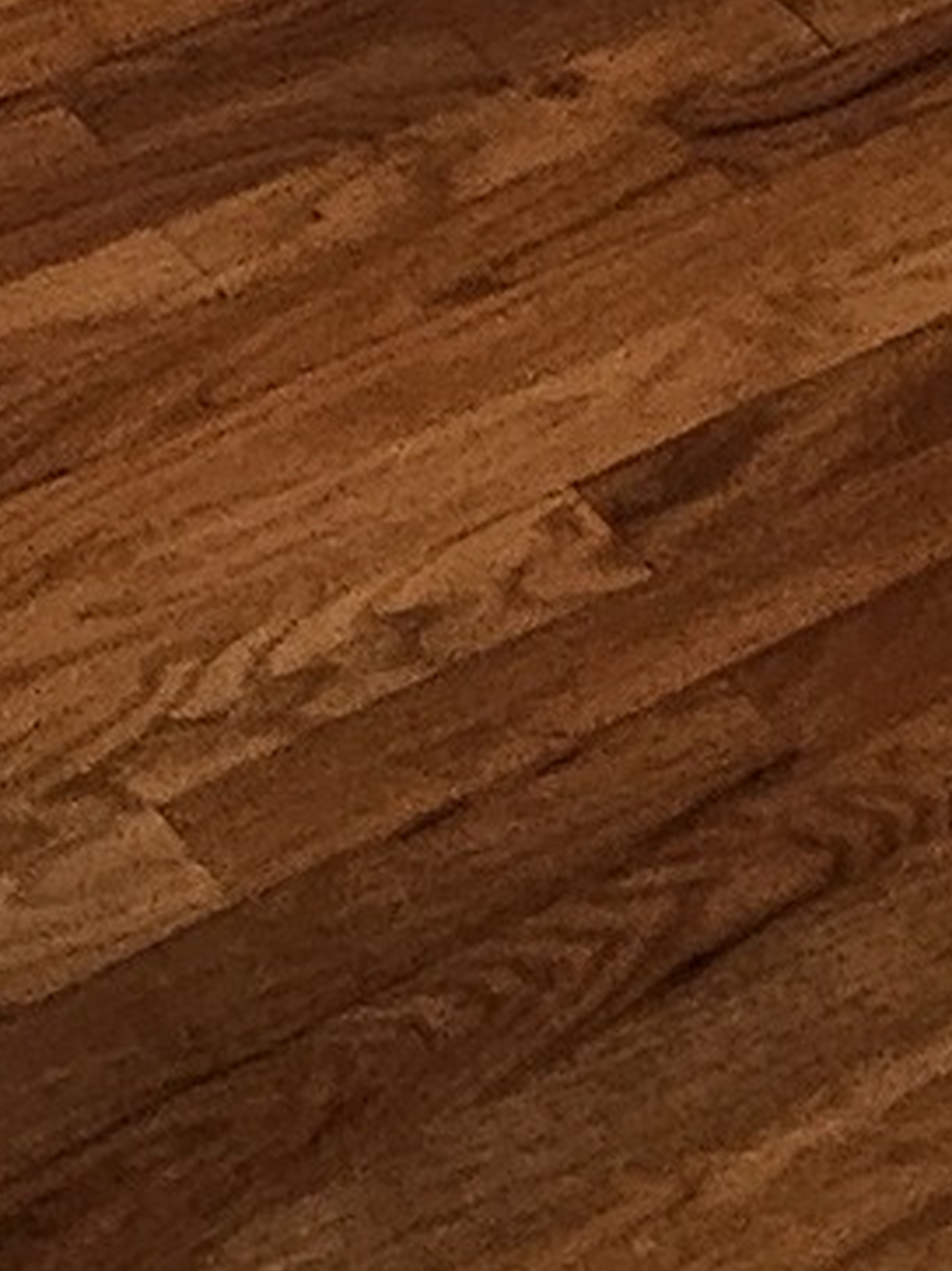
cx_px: -248
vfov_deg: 10.7
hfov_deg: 13.0
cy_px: -2731
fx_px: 4036
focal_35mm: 110
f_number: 2.2
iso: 320
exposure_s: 1/60
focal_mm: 2.2
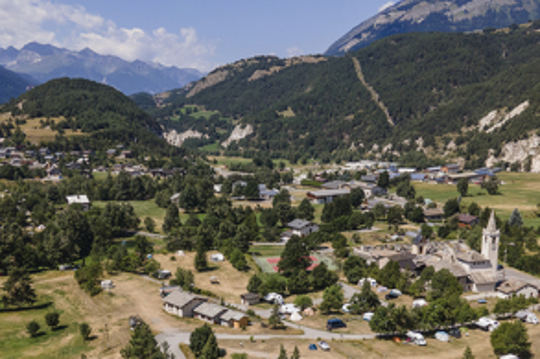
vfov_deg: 34.3
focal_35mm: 38
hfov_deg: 50.5
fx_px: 570
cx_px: 229
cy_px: 266
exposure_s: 1/640
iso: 100
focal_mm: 4.5
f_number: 2.8
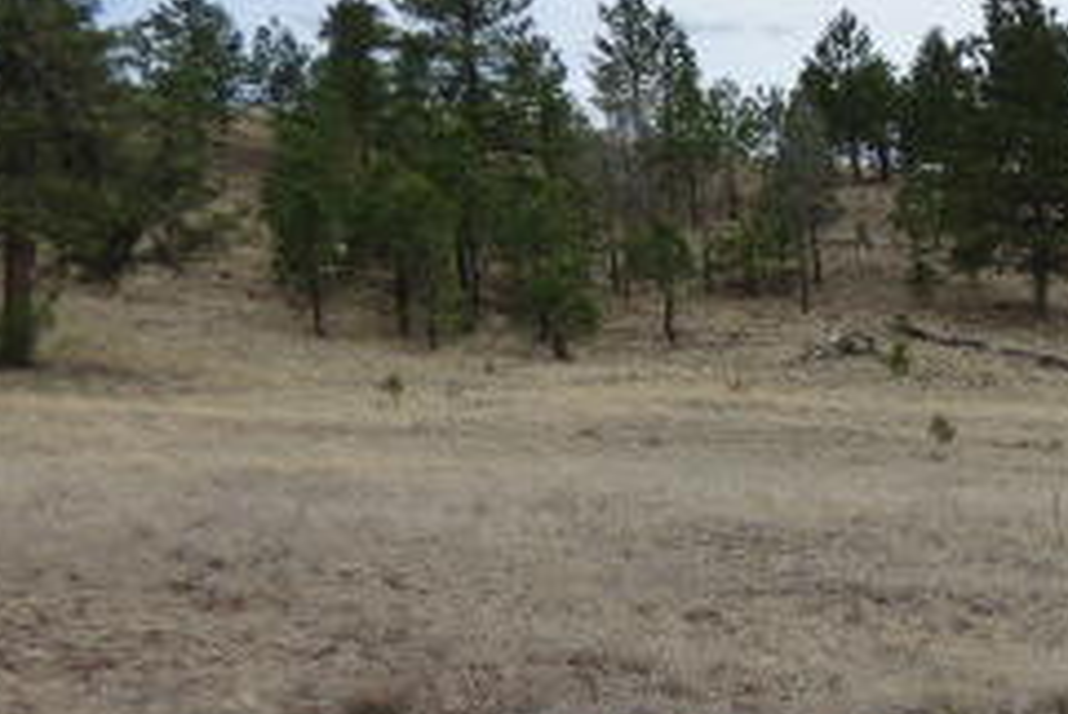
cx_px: 1312
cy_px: 528
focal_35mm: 102
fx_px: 3028
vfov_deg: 13.4
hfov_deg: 18.8
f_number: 3.5
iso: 160
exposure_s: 1/800
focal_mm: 6.47
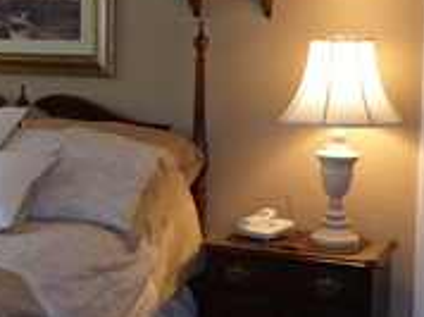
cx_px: -17
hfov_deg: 20.9
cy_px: 119
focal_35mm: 90
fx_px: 1101
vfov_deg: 16.4
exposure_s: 1/60
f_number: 3.3
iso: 500
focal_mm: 4.3
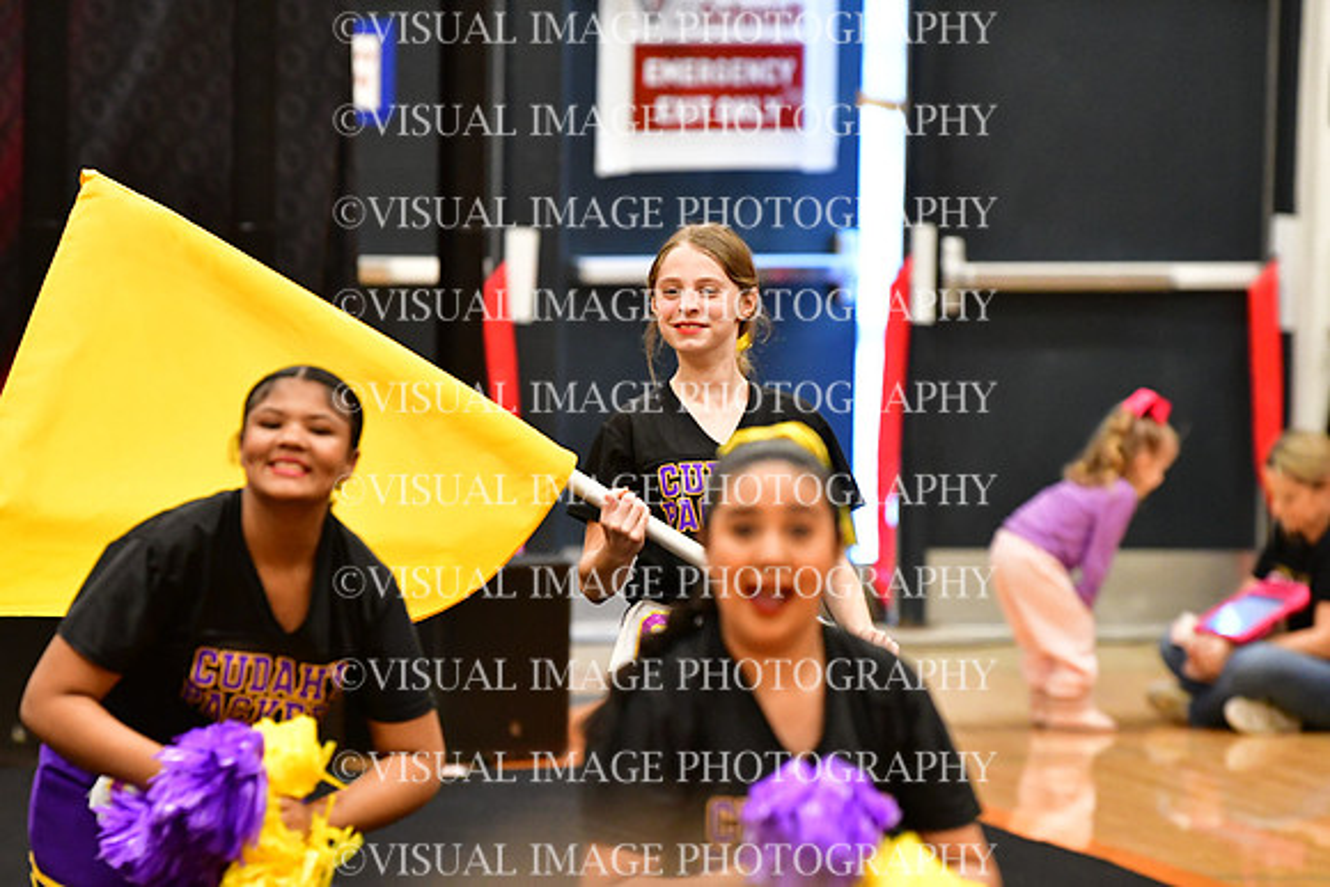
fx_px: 11085
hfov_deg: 6.9
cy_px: 444
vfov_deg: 4.6
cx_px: 665
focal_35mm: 300
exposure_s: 1/500
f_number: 3.5
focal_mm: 200
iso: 5000
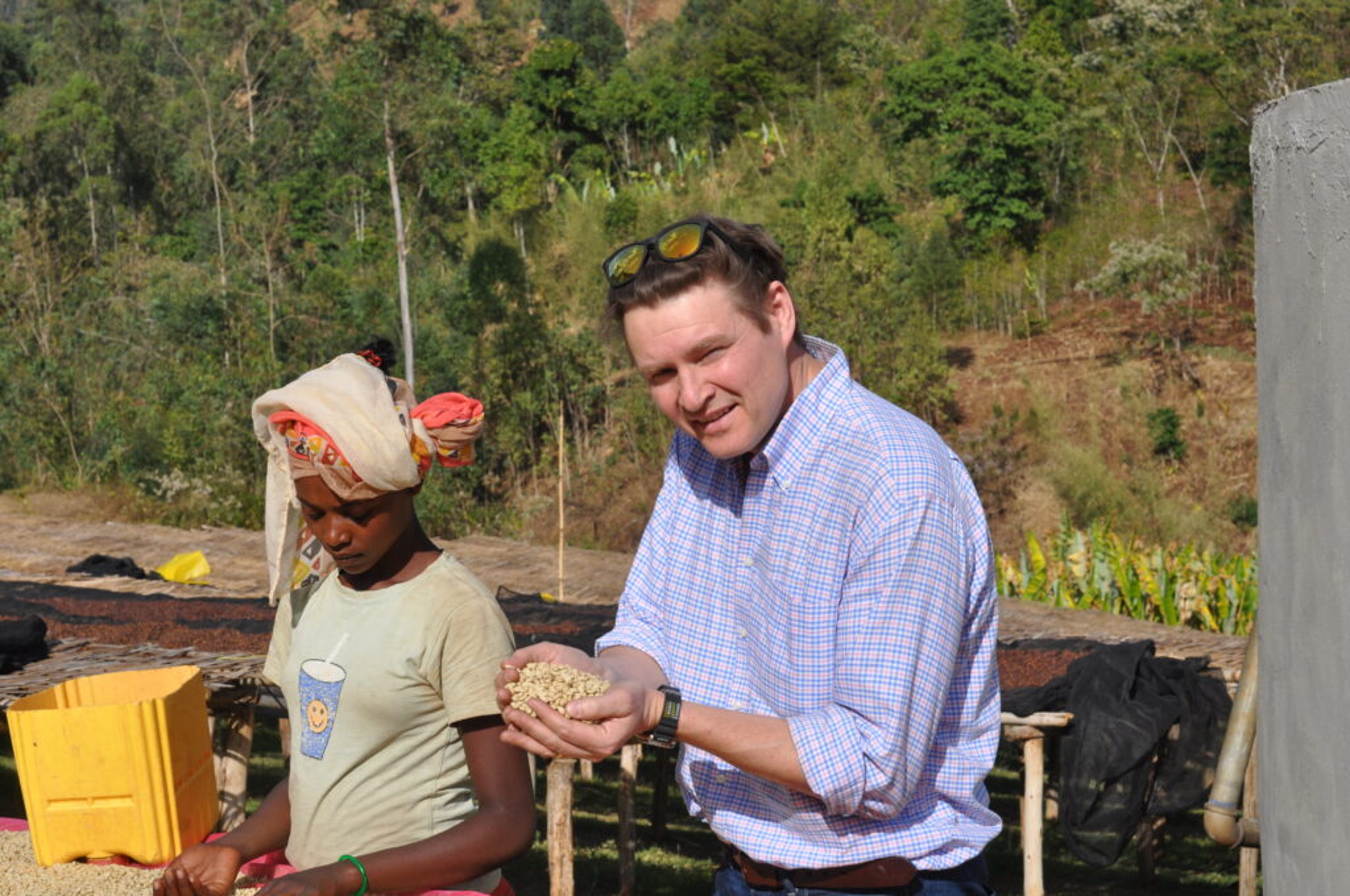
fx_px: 2809
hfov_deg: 27.0
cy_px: 448
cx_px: 675
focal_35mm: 75
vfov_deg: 18.1
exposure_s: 1/400
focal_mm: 50
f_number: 10
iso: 200
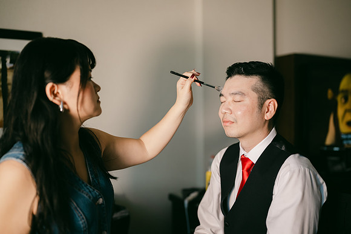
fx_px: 354
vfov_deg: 36.7
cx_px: 176
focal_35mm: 36
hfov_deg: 52.8
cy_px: 117
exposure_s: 1/640
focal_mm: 35
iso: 400
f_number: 1.2
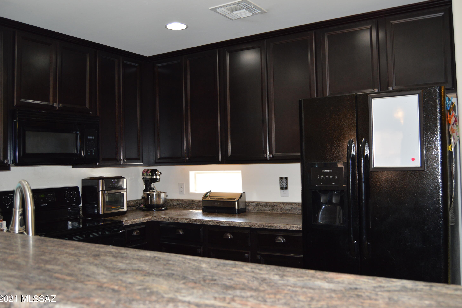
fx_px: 398
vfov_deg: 42.3
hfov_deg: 60.3
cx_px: 230
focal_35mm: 31
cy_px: 152
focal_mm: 20
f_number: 4
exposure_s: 1/100
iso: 400
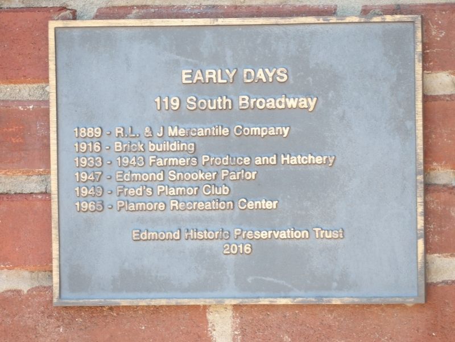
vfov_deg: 1.5
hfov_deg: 2.1
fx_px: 12710
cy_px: 171
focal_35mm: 967
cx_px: 228
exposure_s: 1/100
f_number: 5.3
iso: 181
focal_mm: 173.5
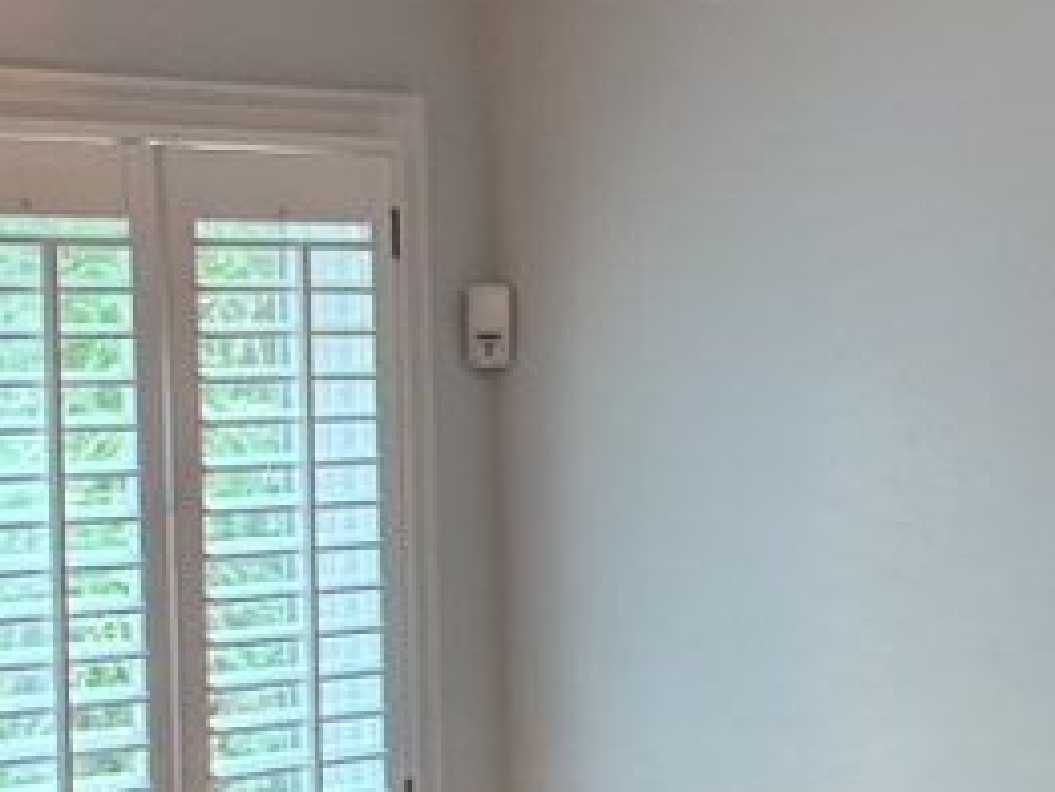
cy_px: 586
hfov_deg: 20.9
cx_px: 570
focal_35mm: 94
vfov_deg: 15.7
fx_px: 2866
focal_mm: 6.86
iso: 200
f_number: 1.78
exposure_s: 1/63
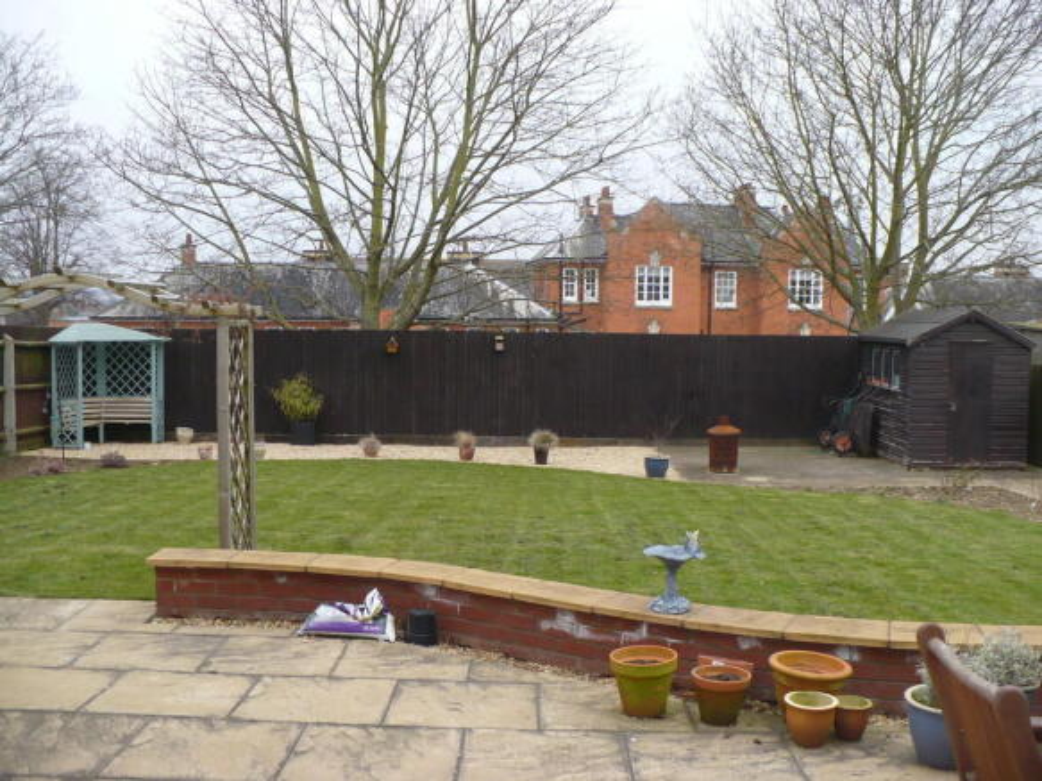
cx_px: 521
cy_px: 390
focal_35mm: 37
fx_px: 1114
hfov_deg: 50.1
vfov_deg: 38.7
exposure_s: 1/320
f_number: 2.8
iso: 200
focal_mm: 6.1
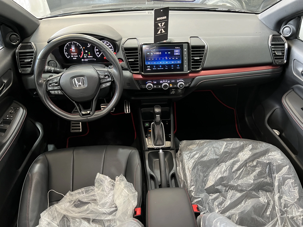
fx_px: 228
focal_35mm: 26
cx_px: 152
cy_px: 114
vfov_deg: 53.1
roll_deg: -1.3
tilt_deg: -38.4
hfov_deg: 67.3
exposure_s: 1/60
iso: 500
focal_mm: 5.7
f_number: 1.5
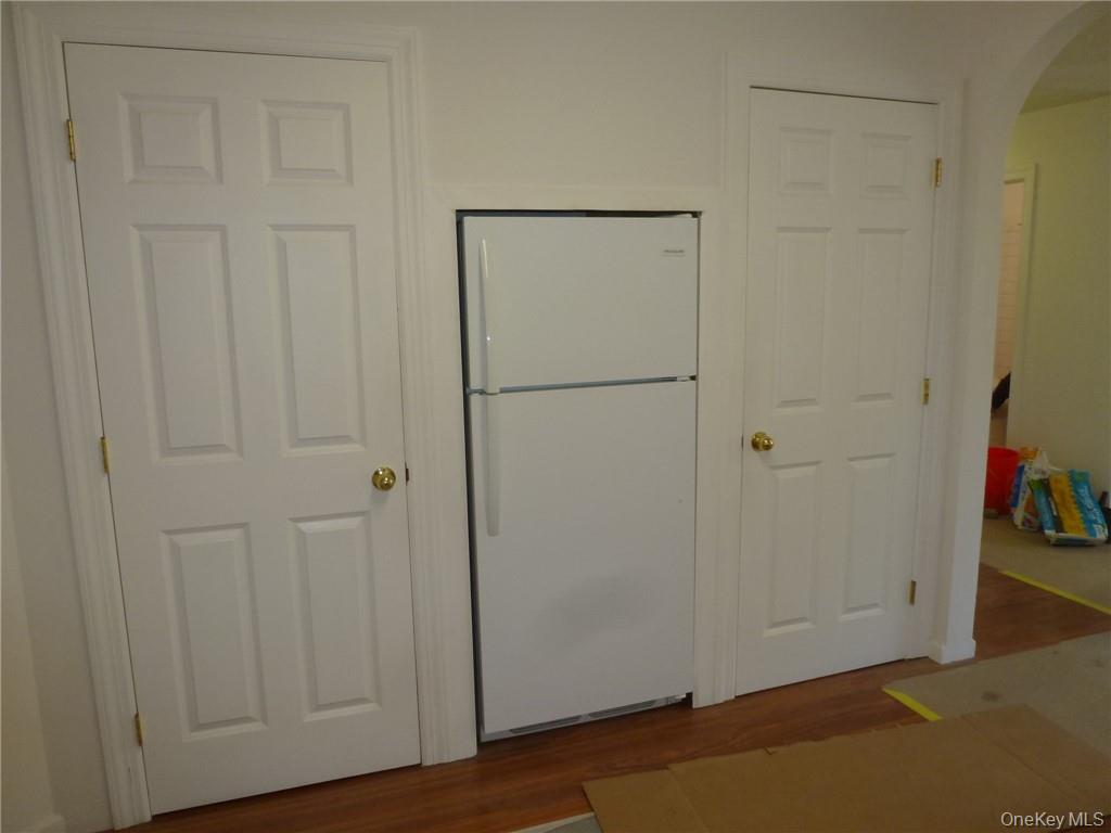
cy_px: 416
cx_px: 556
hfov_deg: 71.6
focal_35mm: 24
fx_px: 770
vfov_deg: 56.8
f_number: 3.3
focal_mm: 4.3
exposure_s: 1/60
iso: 160
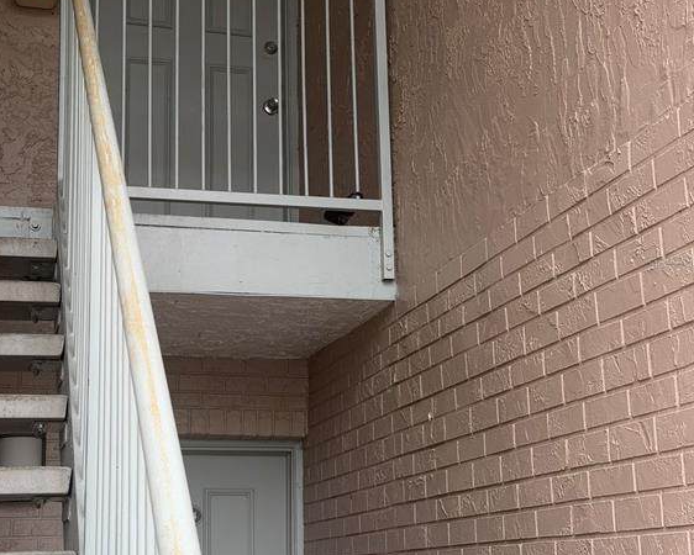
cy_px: 263
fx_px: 1315
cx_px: 348
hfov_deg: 29.6
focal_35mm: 64
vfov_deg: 23.9
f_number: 1.78
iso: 100
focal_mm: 6.76
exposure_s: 1/60
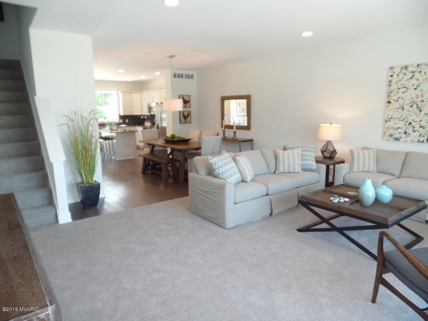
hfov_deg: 73.9
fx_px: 284
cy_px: 160
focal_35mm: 23
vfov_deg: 58.9
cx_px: 214
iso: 200
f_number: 2.8
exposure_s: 1/30
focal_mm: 4.1
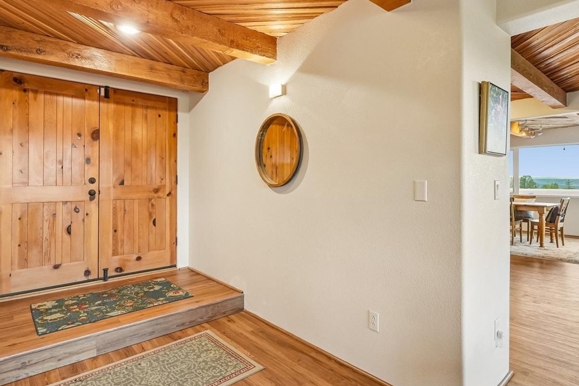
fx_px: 322
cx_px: 292
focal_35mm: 20
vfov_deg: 61.8
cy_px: 177
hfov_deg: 84.0
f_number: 8
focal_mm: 10
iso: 800
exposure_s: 1/6
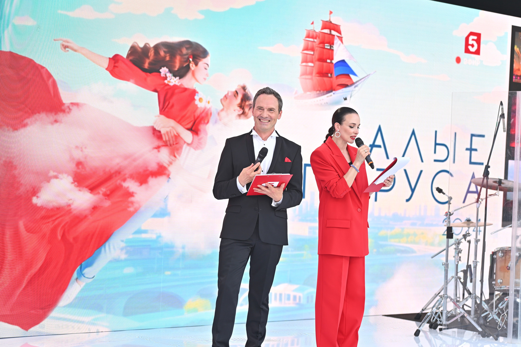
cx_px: 260
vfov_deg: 19.4
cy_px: 174
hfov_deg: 28.9
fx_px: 1012
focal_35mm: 70
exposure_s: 1/200
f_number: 2.5
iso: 100
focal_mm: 70
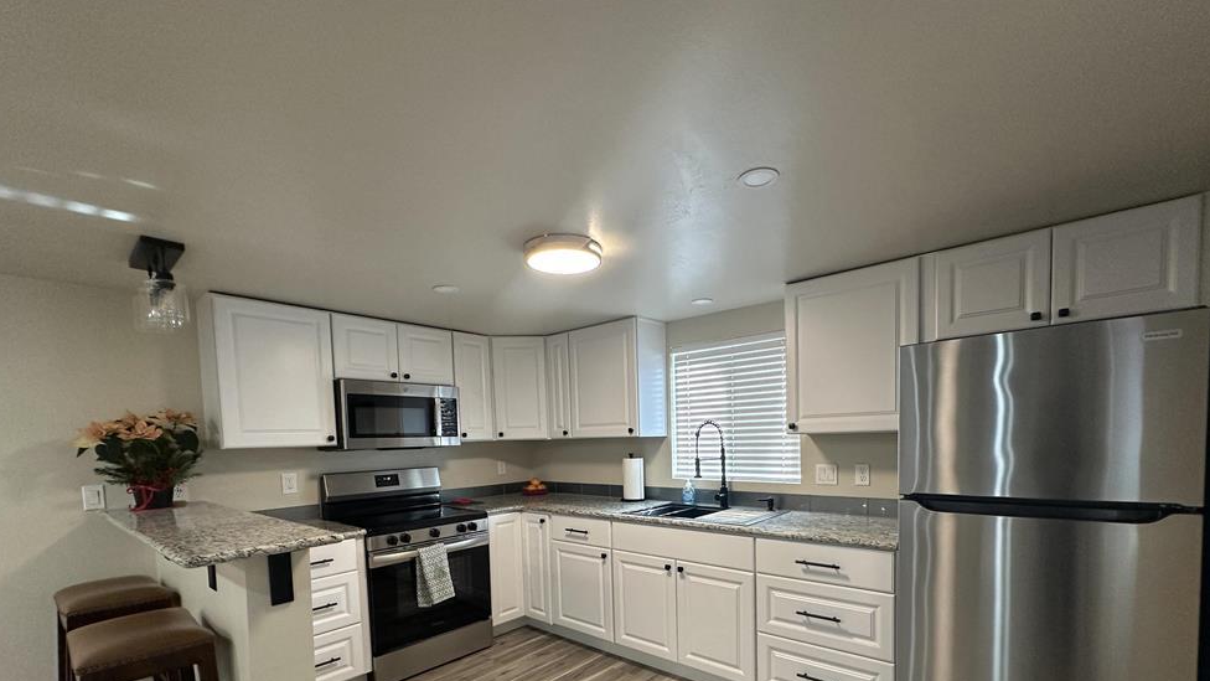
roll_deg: +1.3
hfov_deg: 99.3
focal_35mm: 16
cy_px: 468
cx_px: 622
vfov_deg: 64.9
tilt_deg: -3.7
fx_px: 513
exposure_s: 1/120
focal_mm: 2.22
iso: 320
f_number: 2.2
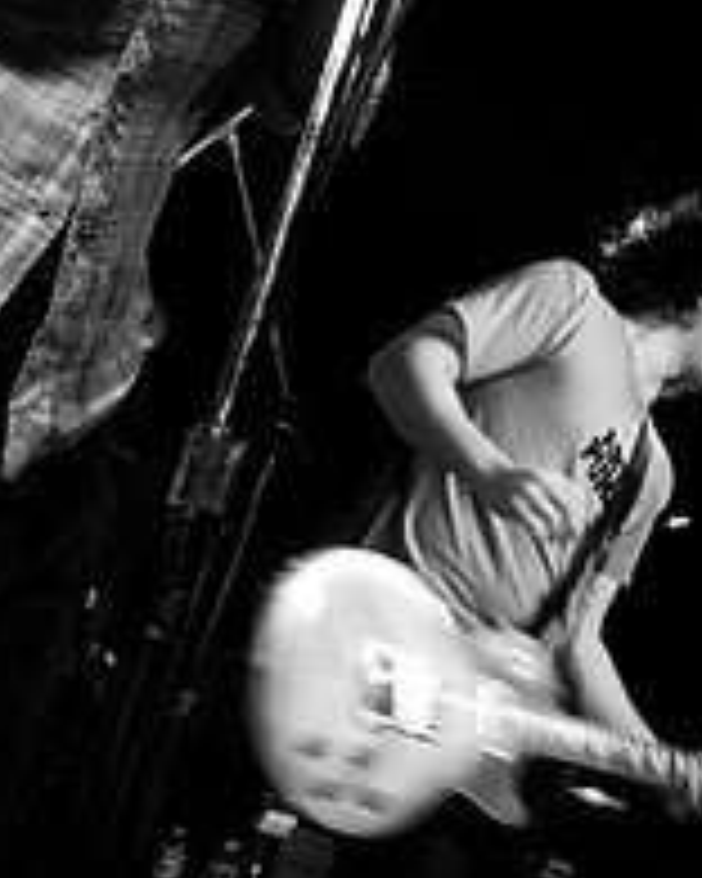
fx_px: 1688
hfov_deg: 23.5
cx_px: 394
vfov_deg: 27.5
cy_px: 0
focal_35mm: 65
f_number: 3.5
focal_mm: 20
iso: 800
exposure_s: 1/50
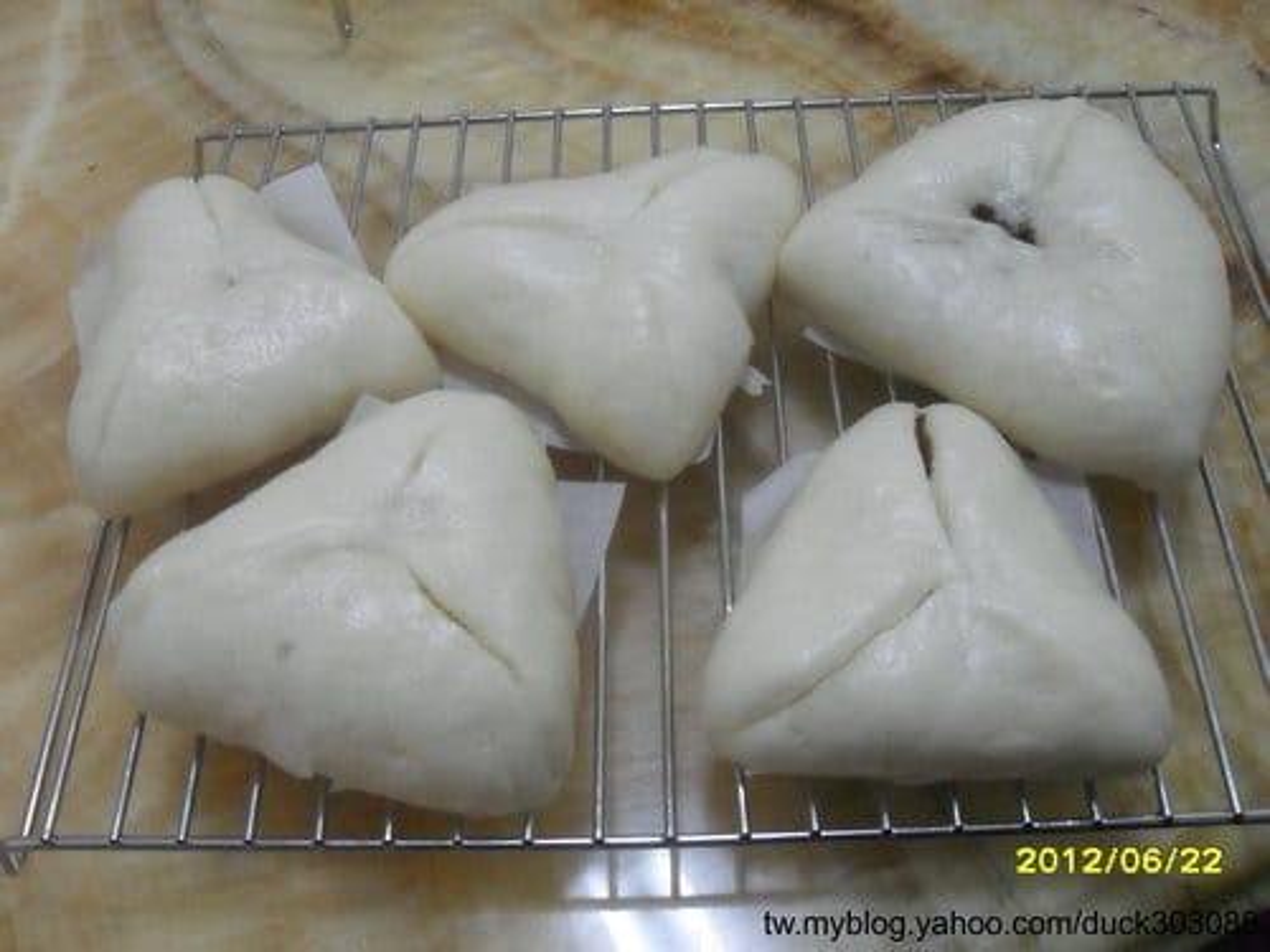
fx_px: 1284
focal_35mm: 35
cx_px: 635
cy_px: 476
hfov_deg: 52.6
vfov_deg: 40.7
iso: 320
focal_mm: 6.2
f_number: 2.8
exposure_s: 1/30
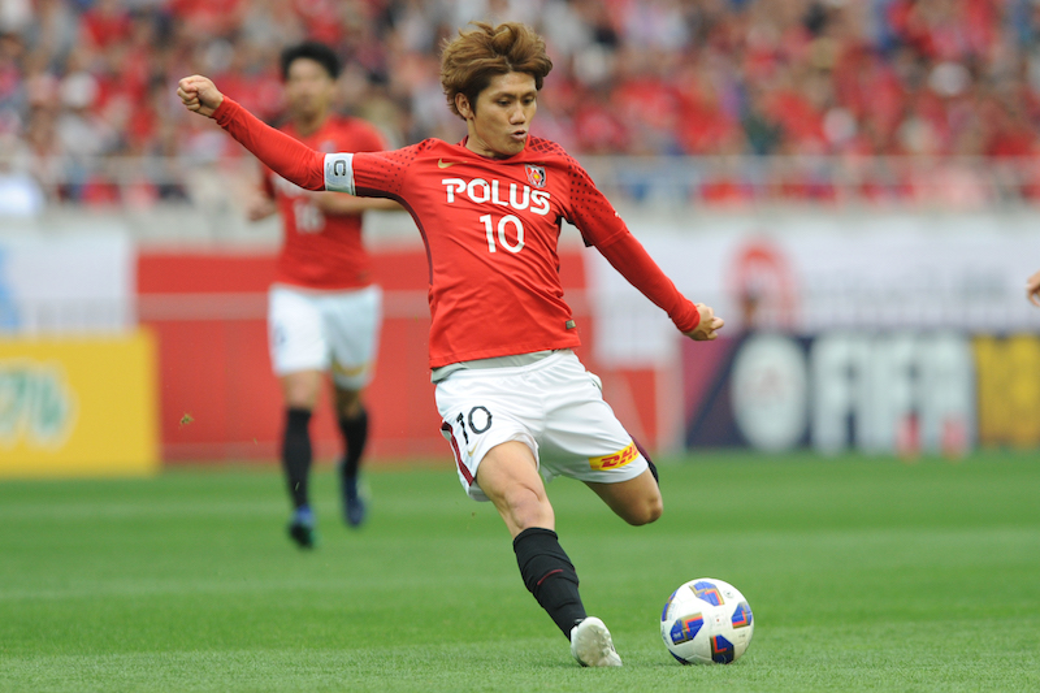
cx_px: 520
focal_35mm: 400
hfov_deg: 5.2
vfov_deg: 3.4
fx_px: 11552
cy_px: 346
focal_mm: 400
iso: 1000
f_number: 3.5
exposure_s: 1/1000
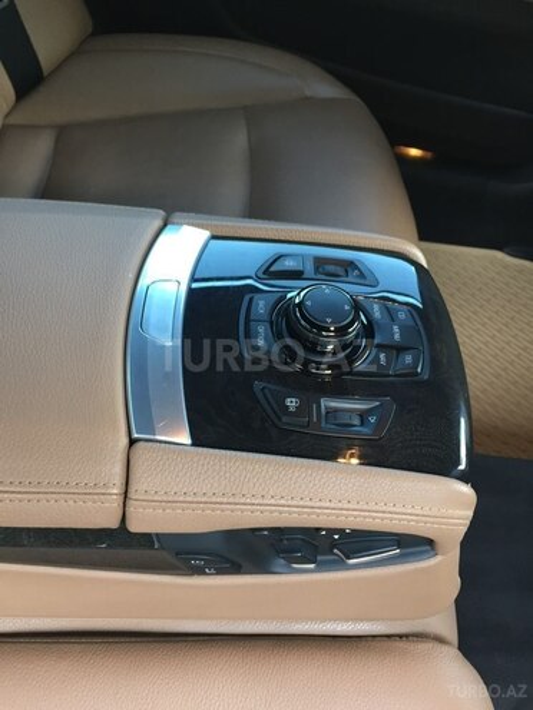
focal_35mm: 29
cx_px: 266
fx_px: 595
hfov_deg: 48.2
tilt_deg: -51.6
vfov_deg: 61.7
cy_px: 355
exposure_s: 1/33
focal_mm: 4.15
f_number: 2.2
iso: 100
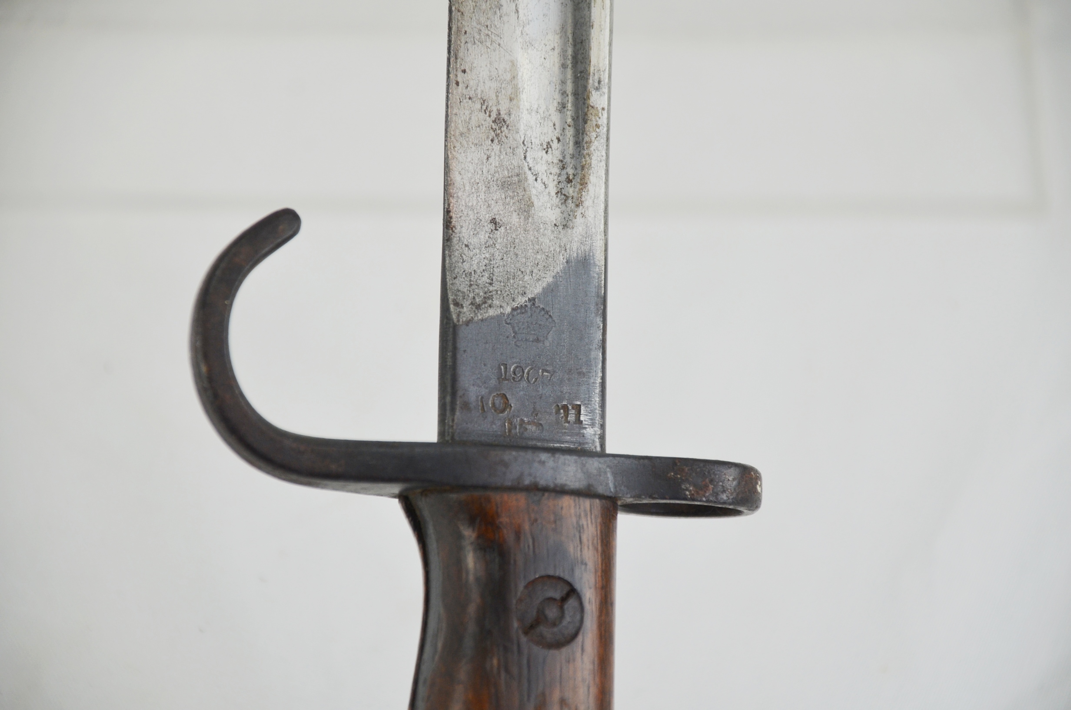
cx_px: 536
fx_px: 6012
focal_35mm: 202
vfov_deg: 6.8
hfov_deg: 10.2
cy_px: 355
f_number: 5.6
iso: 500
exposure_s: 1/250
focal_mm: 135
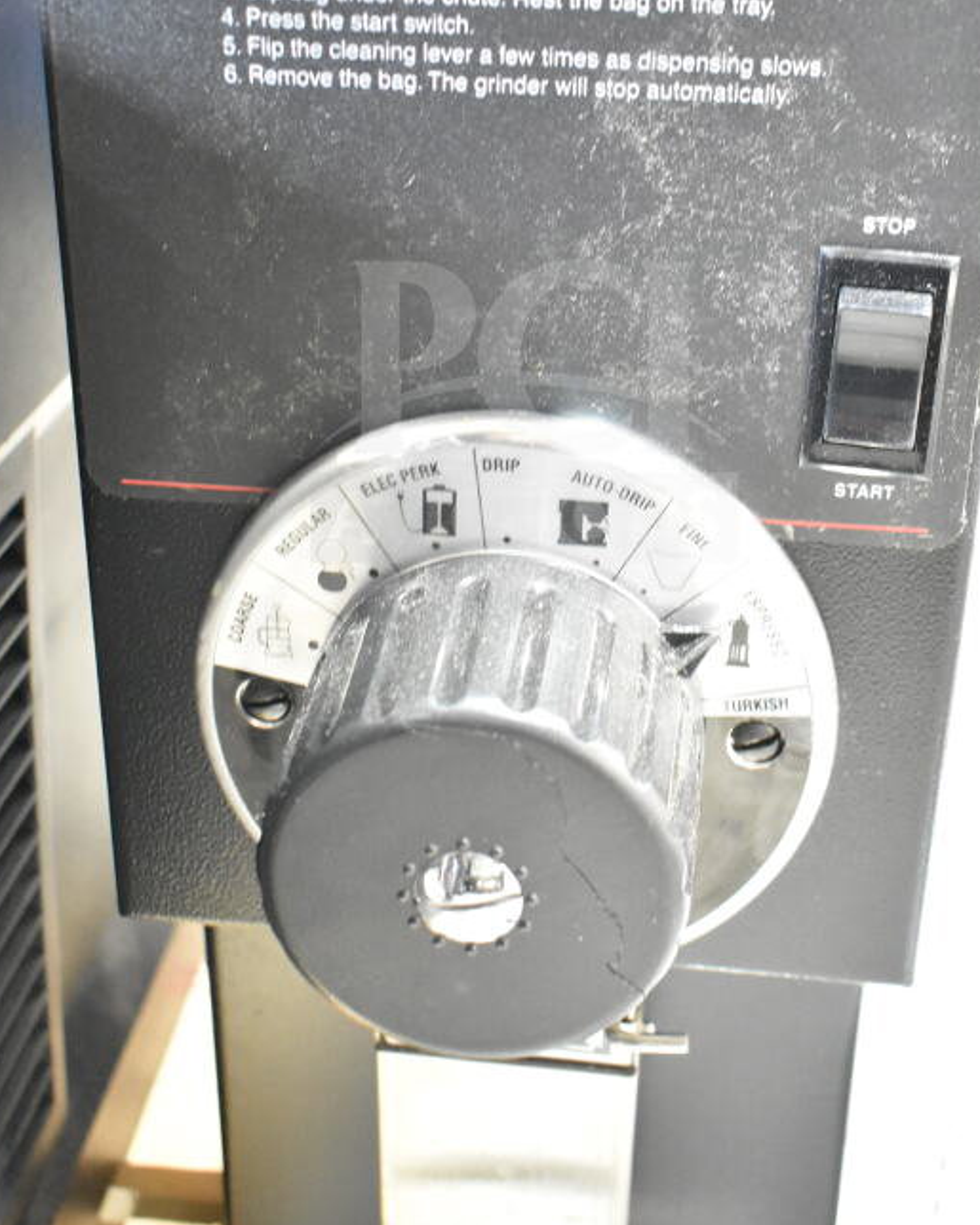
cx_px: 523
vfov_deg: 38.4
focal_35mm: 48
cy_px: 411
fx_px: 1741
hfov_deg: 31.4
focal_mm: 24
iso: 5000
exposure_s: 1/40
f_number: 3.8
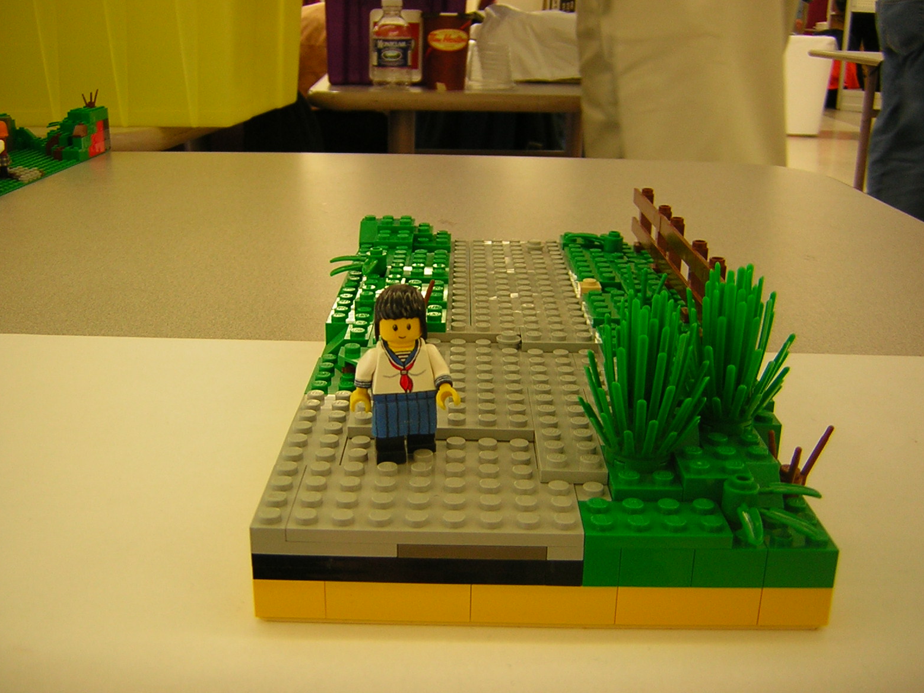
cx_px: 469
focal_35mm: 37
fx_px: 988
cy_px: 342
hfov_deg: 50.1
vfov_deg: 38.7
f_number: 2.6
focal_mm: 4.7
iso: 50
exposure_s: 1/6.1
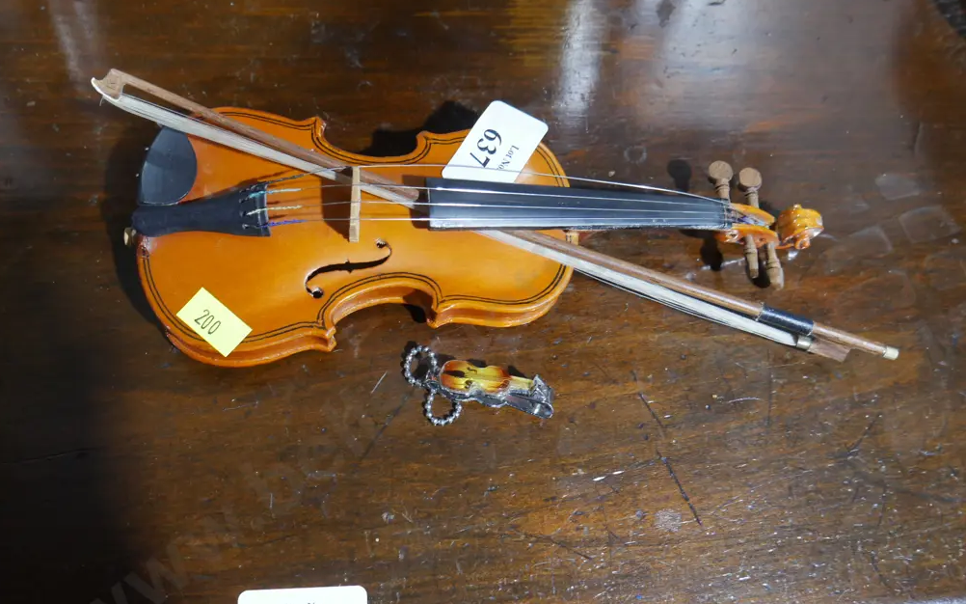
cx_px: 473
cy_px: 342
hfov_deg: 50.4
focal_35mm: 39
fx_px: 1027
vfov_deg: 32.7
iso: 1250
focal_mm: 18
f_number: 4
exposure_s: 1/60
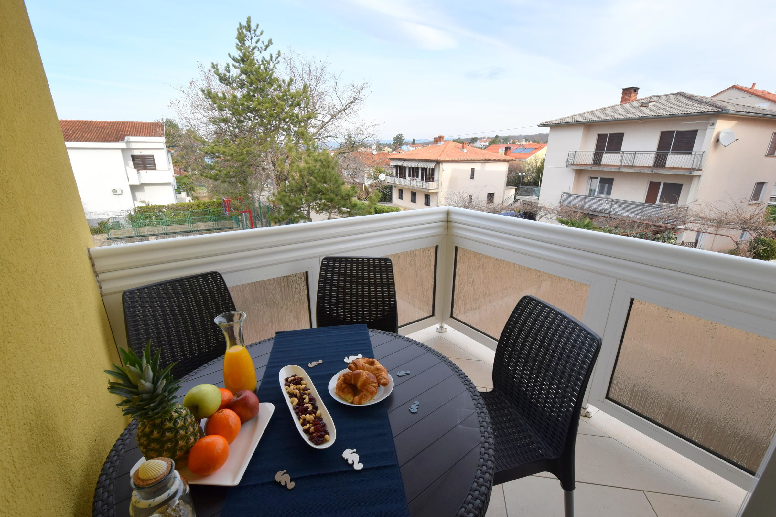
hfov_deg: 100.4
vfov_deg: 77.3
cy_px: 258
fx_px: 323
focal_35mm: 15
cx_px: 388
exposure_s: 1/250
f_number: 8
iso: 280
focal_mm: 10
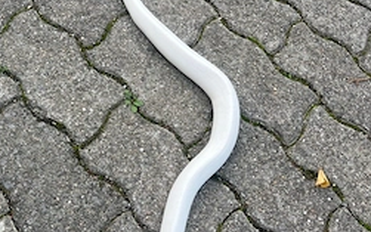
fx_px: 445
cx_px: 167
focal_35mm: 44
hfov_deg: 45.2
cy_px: 61
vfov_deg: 28.8
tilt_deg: -62.5
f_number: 1.6
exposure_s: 1/502
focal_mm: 5.1
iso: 50
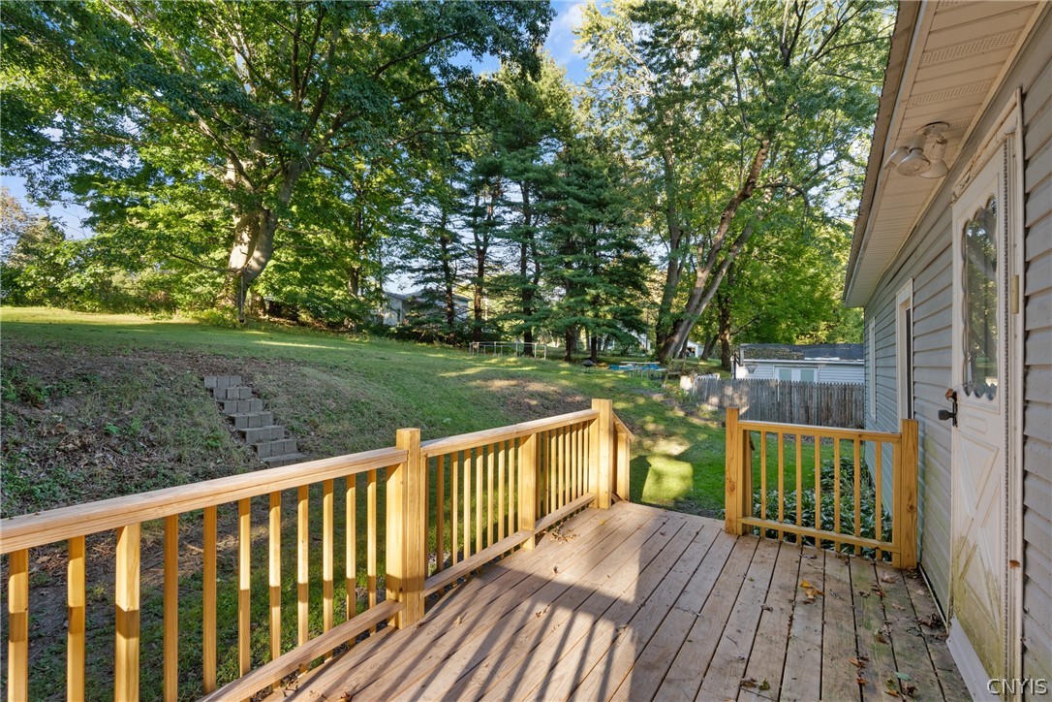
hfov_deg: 96.7
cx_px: 526
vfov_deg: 73.7
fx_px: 468
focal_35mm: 16
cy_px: 351
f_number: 9
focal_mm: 16
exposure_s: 1/60
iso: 250
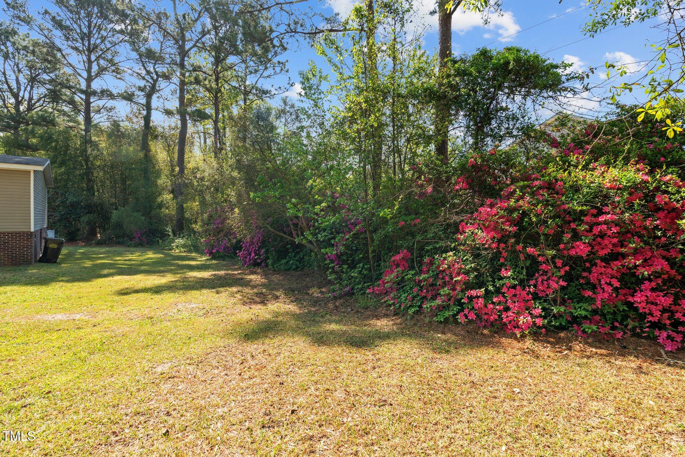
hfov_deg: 91.6
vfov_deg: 68.9
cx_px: 342
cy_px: 228
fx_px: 333
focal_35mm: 18
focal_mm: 17.5
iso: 250
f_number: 8
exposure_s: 1/200
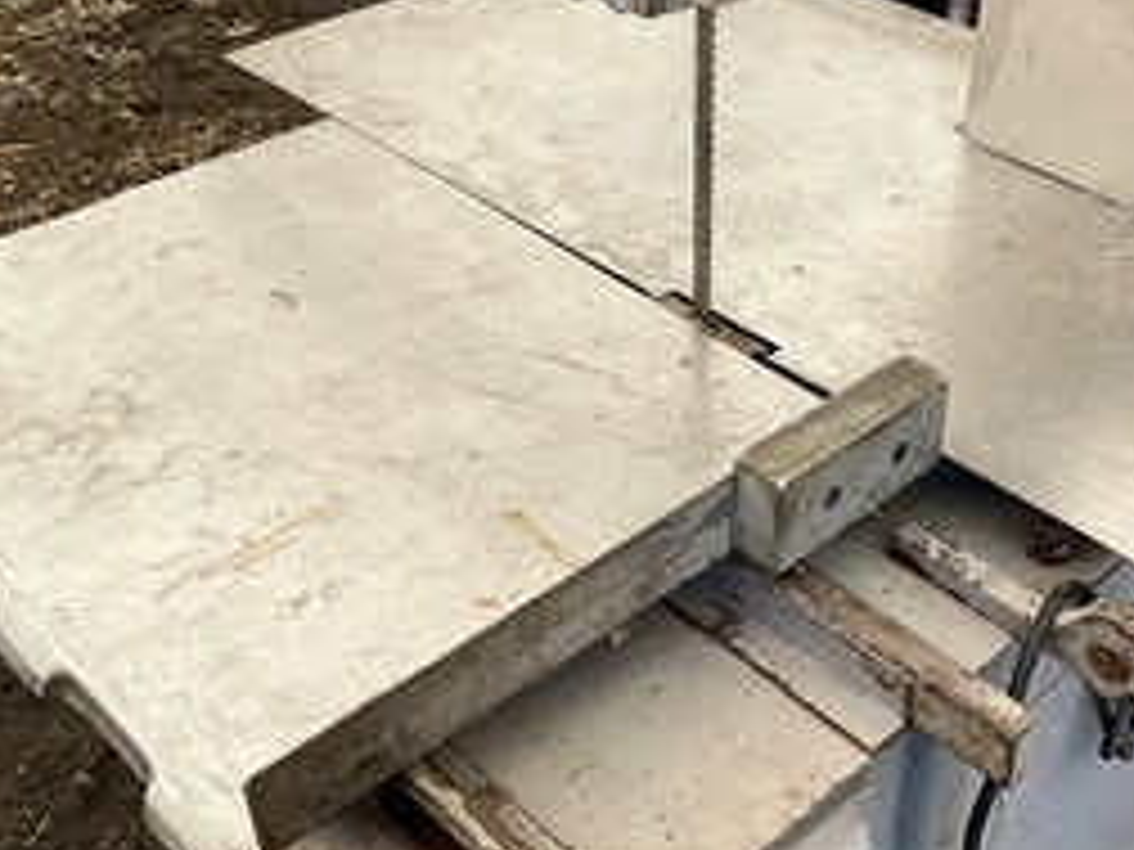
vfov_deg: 31.5
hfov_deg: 40.8
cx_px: 738
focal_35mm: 46
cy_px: 472
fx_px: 1507
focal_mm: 3
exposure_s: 1/128
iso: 16
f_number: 1.8
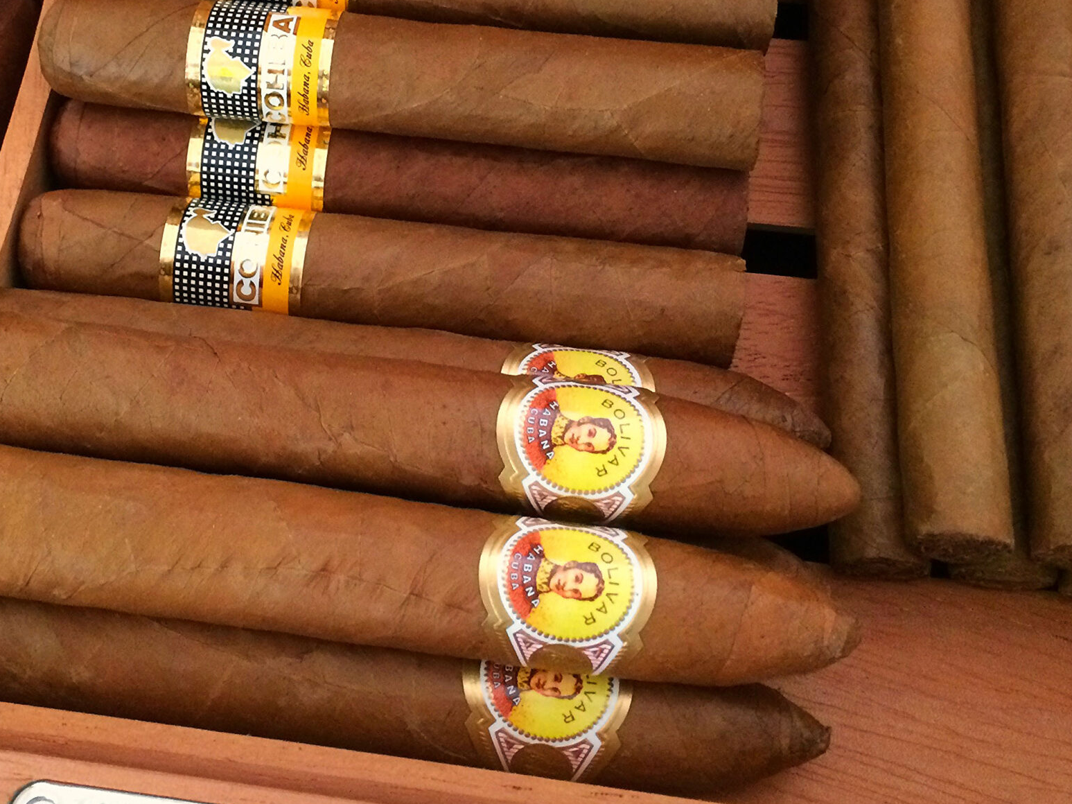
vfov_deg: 29.7
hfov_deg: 39.3
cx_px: 372
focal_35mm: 48
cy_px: 180
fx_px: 1486
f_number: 2.2
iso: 320
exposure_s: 1/30
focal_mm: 4.2
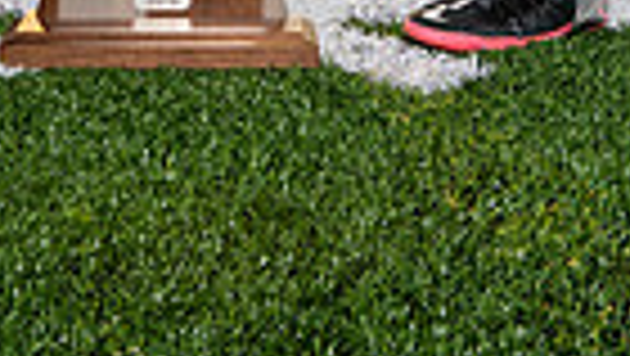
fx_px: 1354
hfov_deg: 26.1
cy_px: -433
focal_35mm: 81
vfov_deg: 12.5
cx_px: 220
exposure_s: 1/250
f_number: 8
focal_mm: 24
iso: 320
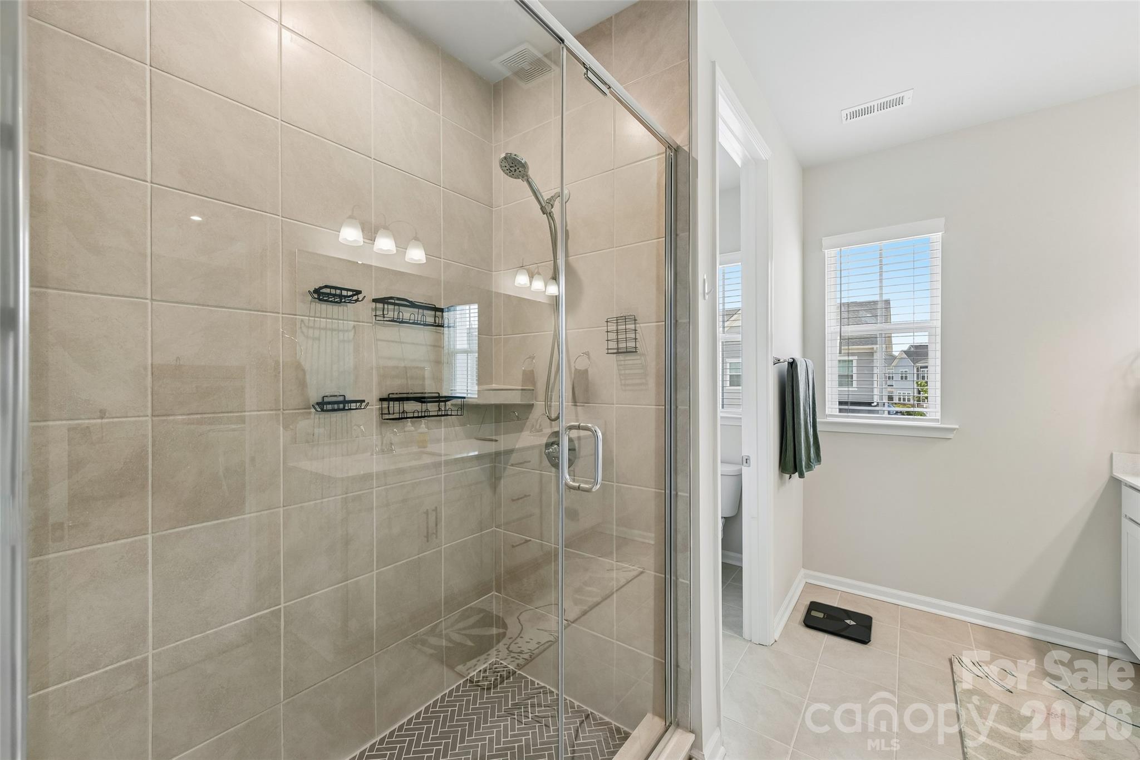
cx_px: 570
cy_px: 380
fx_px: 443
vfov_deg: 81.2
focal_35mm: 14
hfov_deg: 104.3
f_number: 11
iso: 200
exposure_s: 1/13
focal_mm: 14
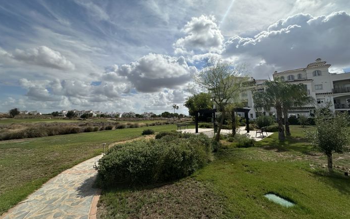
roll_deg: +0.7
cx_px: 174
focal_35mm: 15
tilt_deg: +7.2
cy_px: 98
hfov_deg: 101.4
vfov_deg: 74.6
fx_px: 143
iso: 50
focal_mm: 2.22
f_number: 2.2
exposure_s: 1/5556
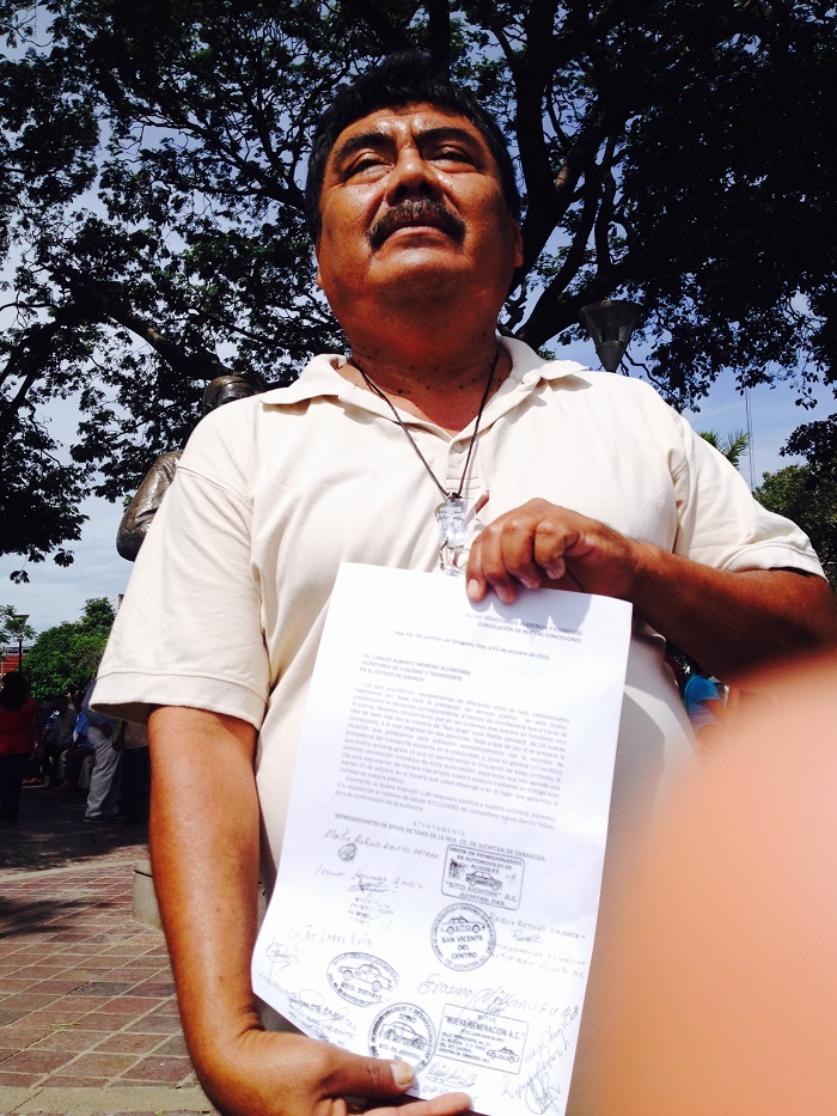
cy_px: 558
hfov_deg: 40.7
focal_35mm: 35
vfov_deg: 52.6
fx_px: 1128
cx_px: 418
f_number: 2.4
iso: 50
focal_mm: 4.28
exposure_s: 1/3067
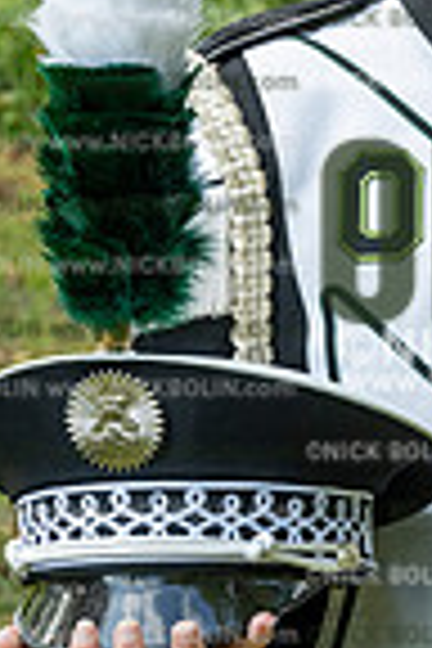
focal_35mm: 166
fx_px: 2988
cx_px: 508
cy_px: 266
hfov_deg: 8.2
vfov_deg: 12.4
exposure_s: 1/640
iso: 1000
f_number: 5.6
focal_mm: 53
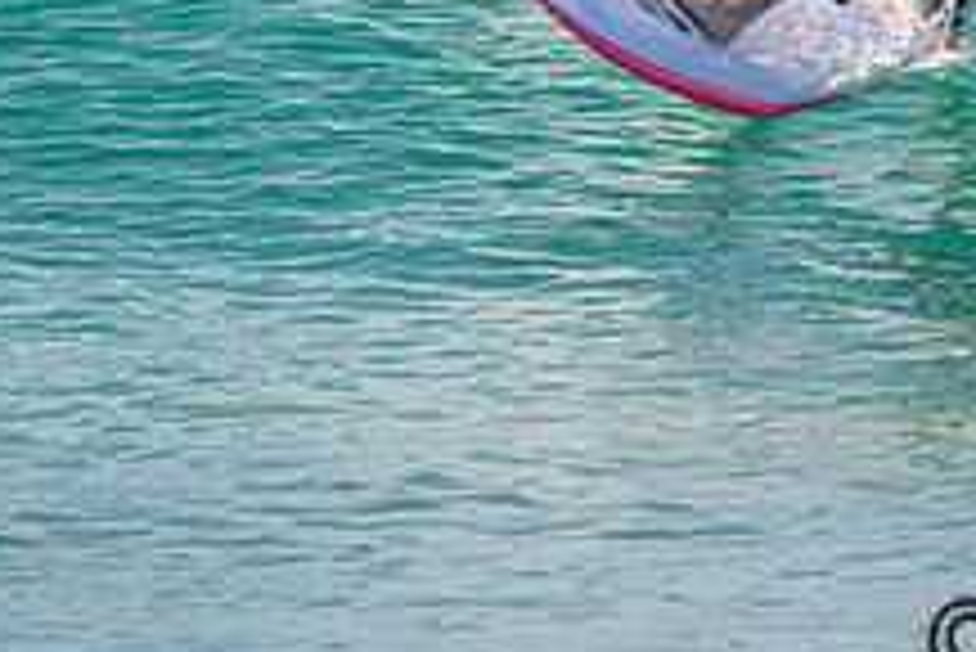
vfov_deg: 0.6
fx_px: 62775
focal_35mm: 2314
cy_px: -215
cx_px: 1193
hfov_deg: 0.9
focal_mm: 630
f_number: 11
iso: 900
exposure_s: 1/2000
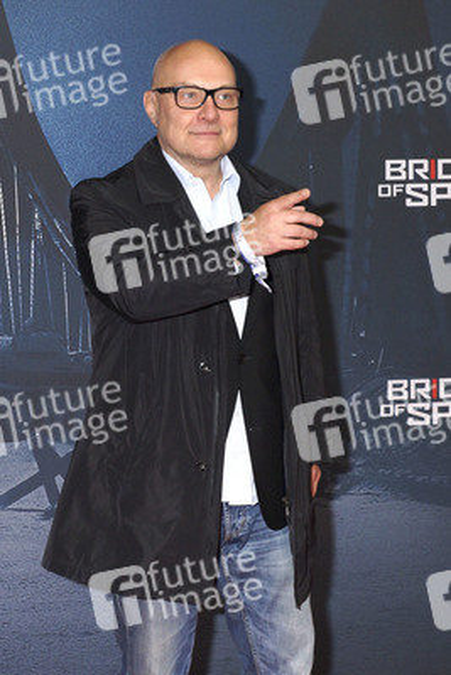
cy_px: 338
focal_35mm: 105
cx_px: 226
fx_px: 1971
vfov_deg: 19.4
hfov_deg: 13.1
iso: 800
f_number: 5.6
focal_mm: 50
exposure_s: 1/400
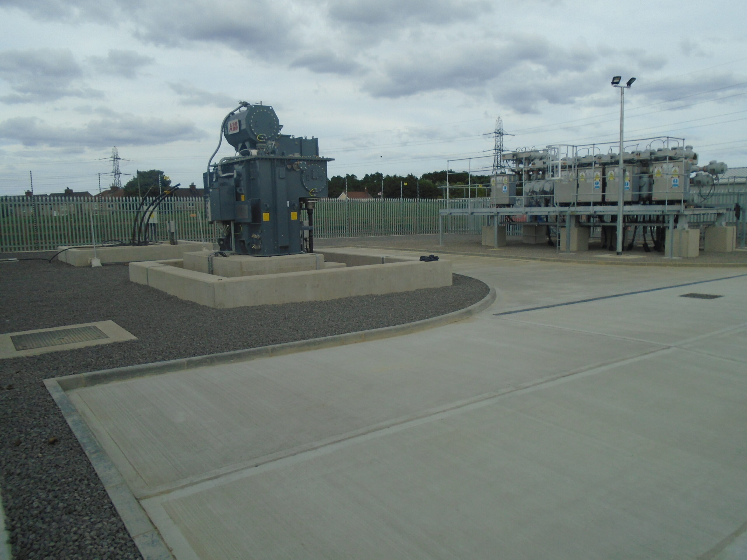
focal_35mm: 26
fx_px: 561
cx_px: 374
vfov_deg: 53.1
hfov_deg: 67.3
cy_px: 280
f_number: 8
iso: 100
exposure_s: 1/200
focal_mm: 4.6
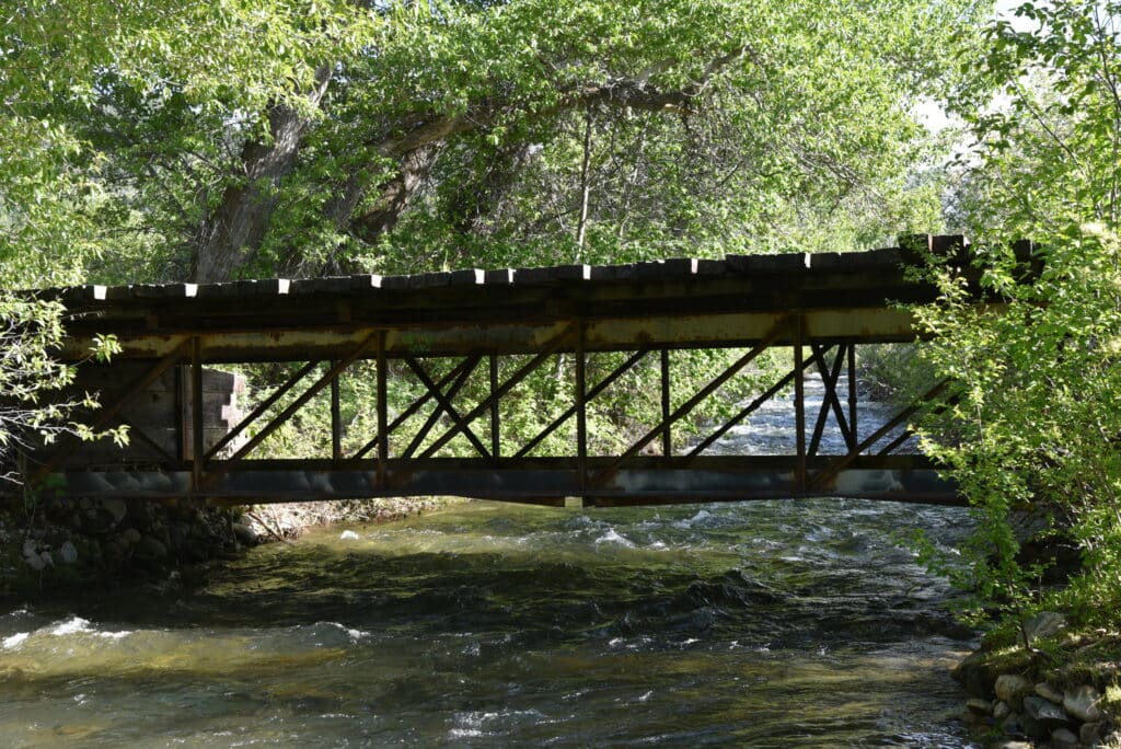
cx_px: 560
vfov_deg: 27.0
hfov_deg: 39.6
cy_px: 374
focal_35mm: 50
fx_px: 1558
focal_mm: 50
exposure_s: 1/200
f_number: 7.1
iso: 400
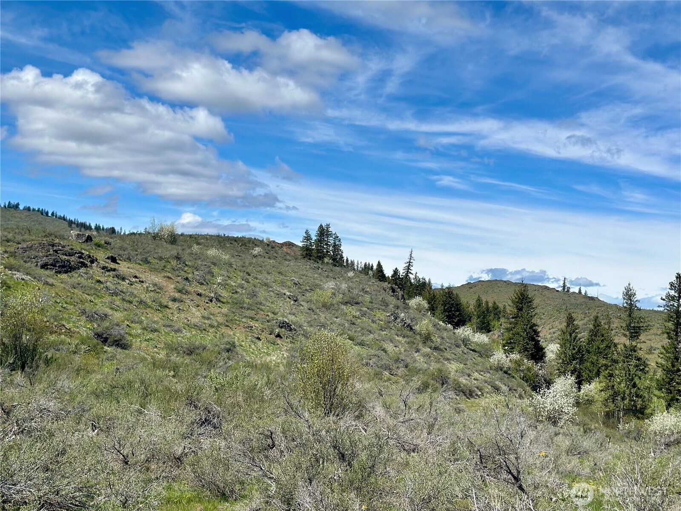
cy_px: 256
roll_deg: -2.3
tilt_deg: +5.7
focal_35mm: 48
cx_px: 340
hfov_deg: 39.7
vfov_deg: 30.3
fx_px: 944
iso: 100
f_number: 1.78
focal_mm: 6.86
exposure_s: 1/8929
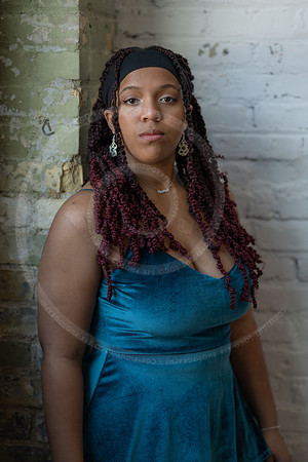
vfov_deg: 23.9
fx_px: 1091
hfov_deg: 16.1
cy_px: 231
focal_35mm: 85
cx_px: 154
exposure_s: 1/250
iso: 320
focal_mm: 85
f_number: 1.8
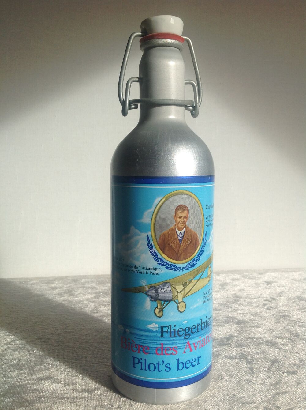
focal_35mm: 35
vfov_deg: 52.7
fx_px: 414
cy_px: 205
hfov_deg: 40.6
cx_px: 153
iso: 50
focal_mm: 4.28
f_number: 2.4
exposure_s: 1/472
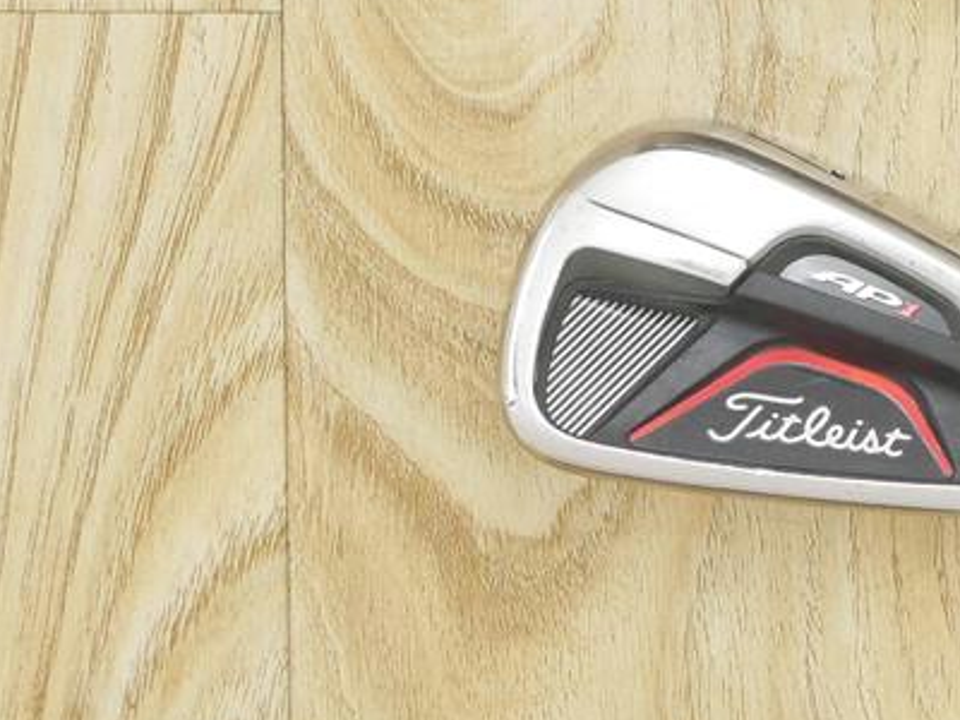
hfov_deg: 11.9
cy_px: -98
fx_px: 4437
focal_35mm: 160
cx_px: 1324
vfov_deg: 9.2
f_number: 4.5
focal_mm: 25
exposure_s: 1/40
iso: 1600
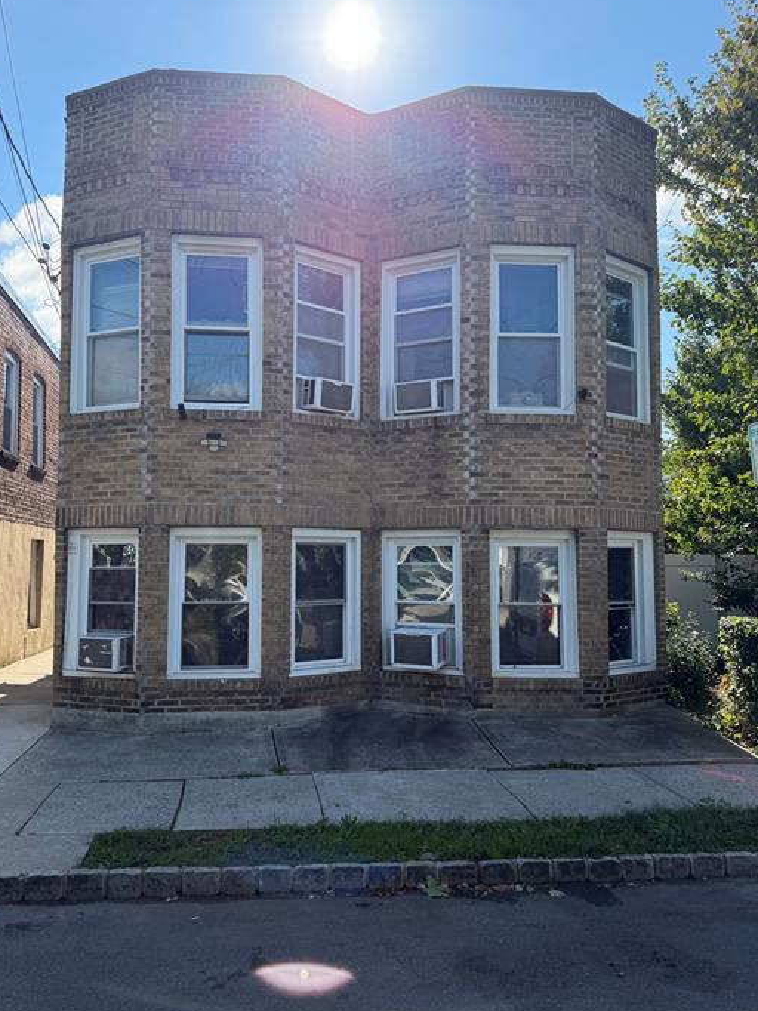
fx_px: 789
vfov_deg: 65.3
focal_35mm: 27
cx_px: 335
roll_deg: +0.9
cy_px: 499
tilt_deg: +5.6
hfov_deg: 51.2
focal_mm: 6.76
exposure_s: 1/2801
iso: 100
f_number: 1.78
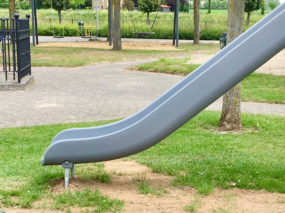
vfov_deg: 17.2
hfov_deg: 23.0
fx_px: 700
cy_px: 176
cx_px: 150
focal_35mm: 85
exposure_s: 1/569
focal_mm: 4.15
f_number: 2.2
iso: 25
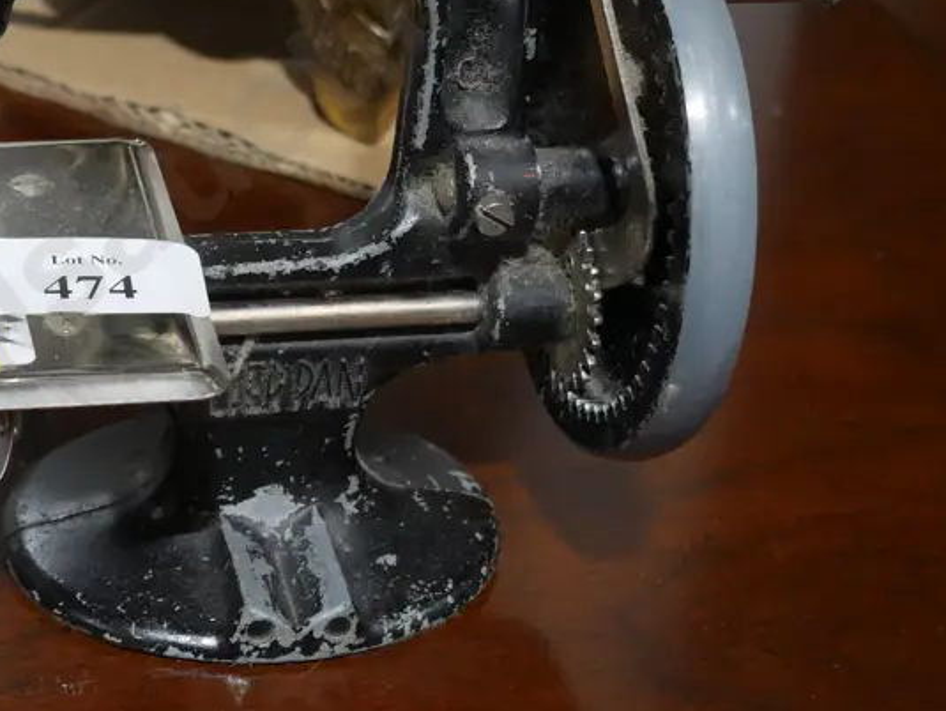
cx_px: 212
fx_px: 2407
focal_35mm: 88
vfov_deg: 16.7
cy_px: 164
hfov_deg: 22.0
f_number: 5.1
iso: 640
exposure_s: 1/60
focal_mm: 23
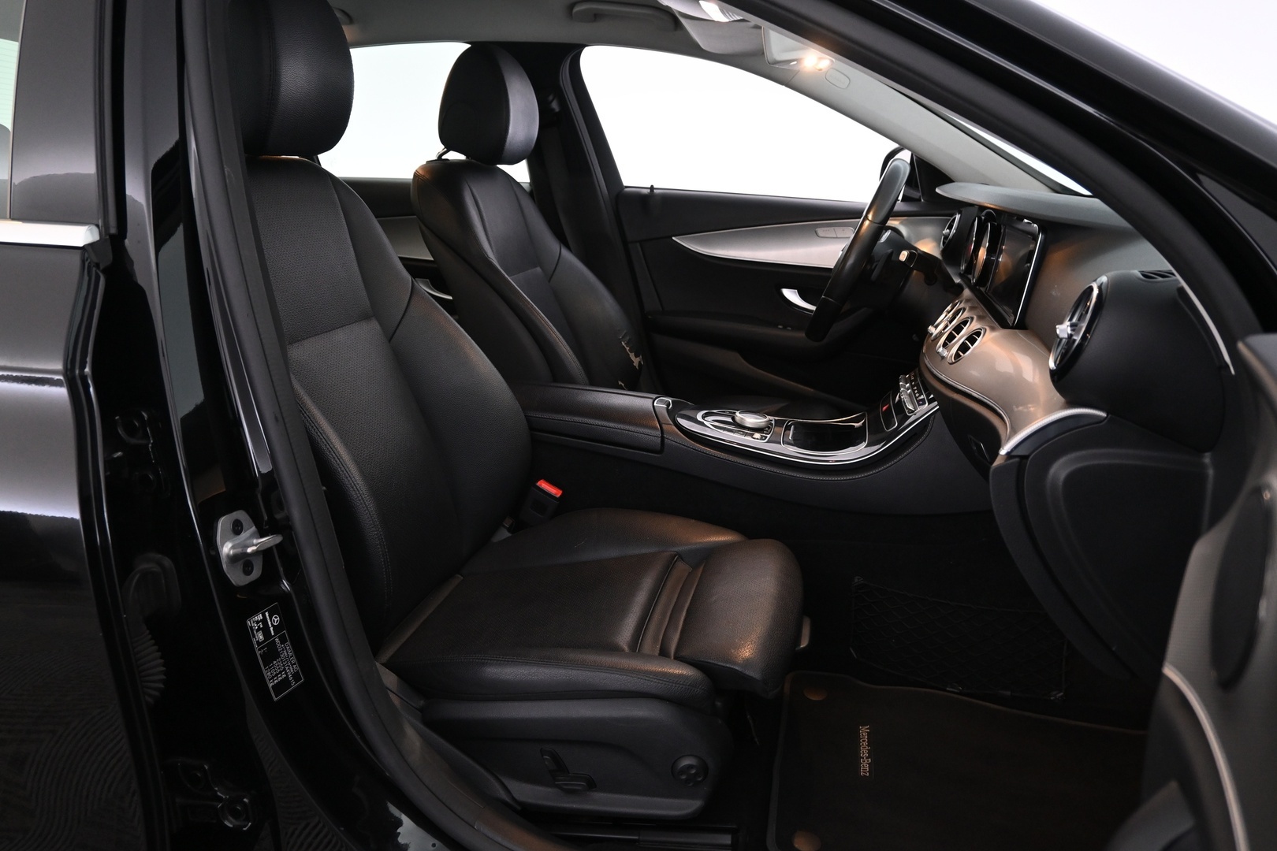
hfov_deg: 67.4
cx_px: 638
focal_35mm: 27
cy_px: 426
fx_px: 958
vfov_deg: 47.9
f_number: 3.5
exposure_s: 1/30
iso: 1250
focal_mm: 18
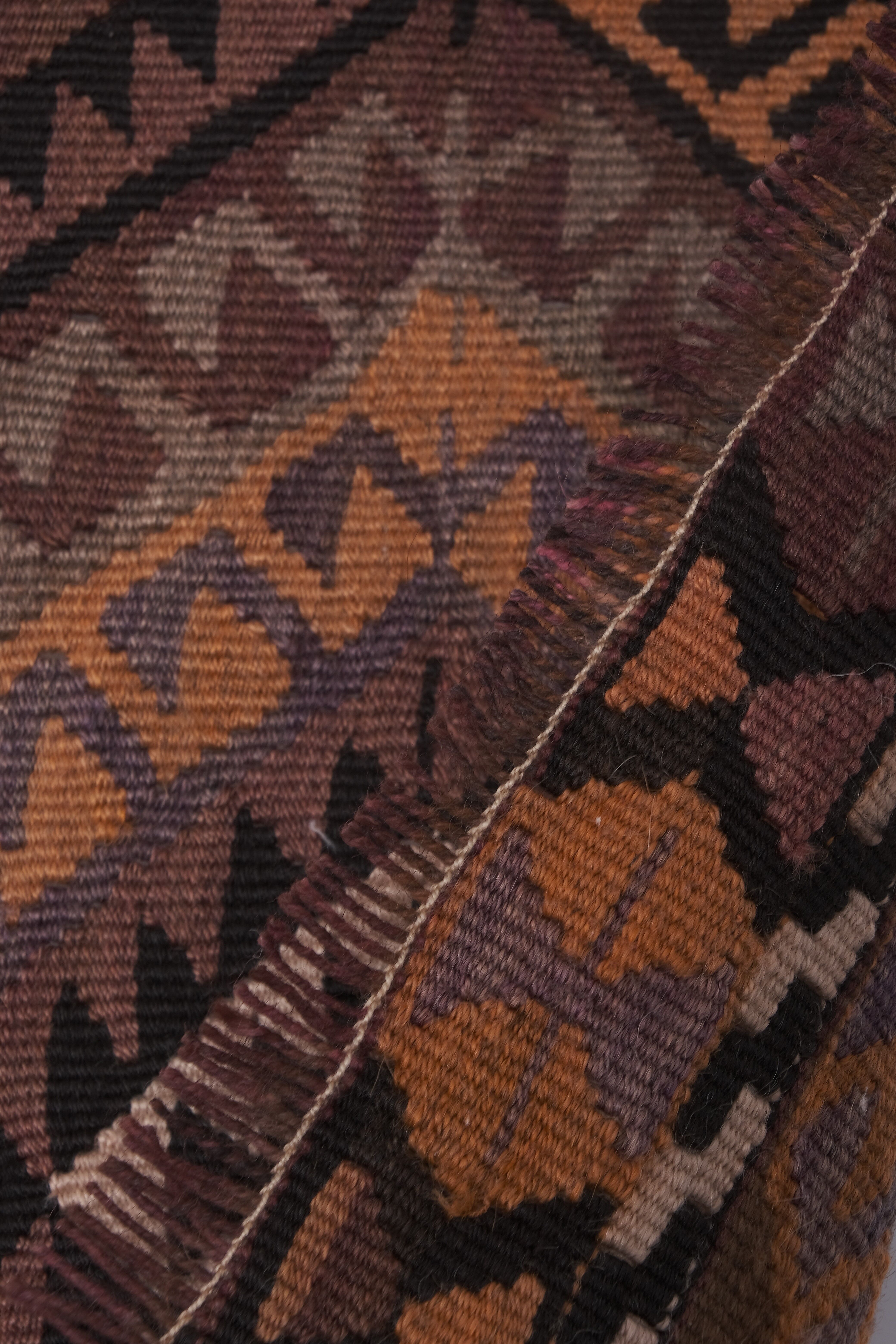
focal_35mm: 83
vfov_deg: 24.5
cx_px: 448
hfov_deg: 16.5
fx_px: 3098
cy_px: 672
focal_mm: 55
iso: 160
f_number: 11
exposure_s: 1/160
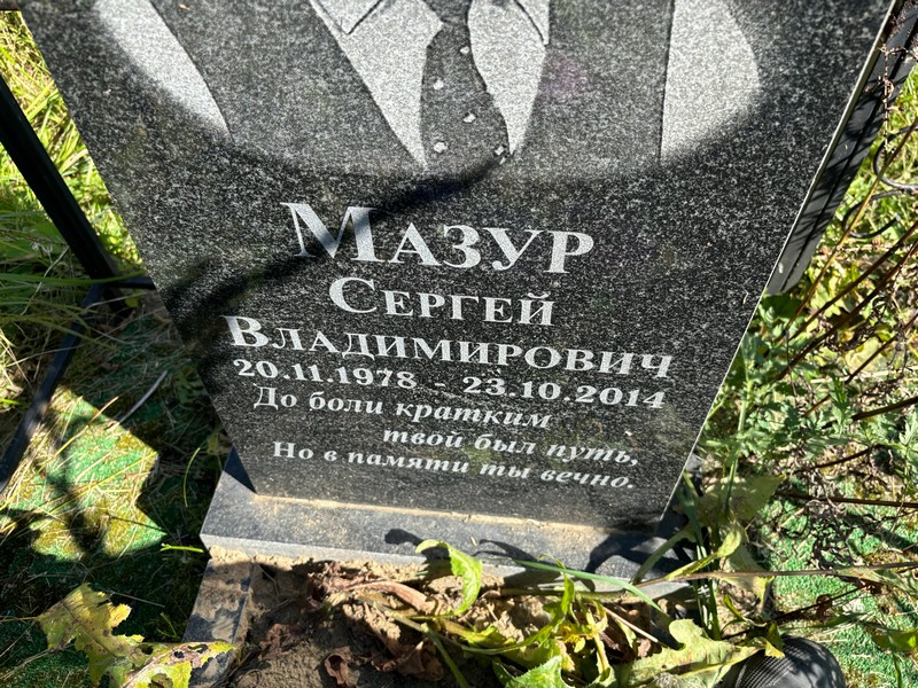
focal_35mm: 26
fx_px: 690
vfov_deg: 53.1
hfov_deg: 67.3
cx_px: 459
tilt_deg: -49.0
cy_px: 344
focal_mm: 5.96
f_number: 1.6
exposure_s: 1/978
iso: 50
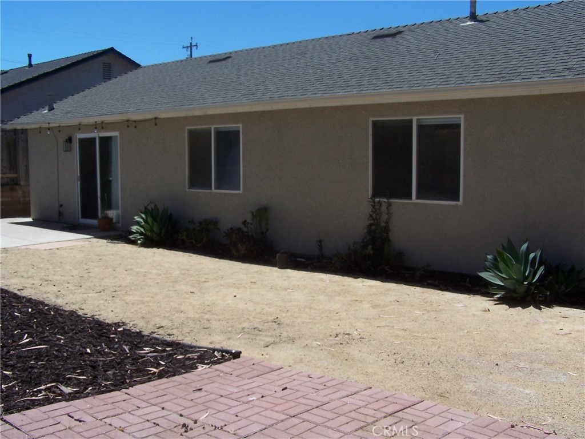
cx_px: 292
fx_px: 642
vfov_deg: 37.7
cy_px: 220
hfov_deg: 49.0
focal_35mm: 38
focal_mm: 6.3
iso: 80
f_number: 5.6
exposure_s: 1/500
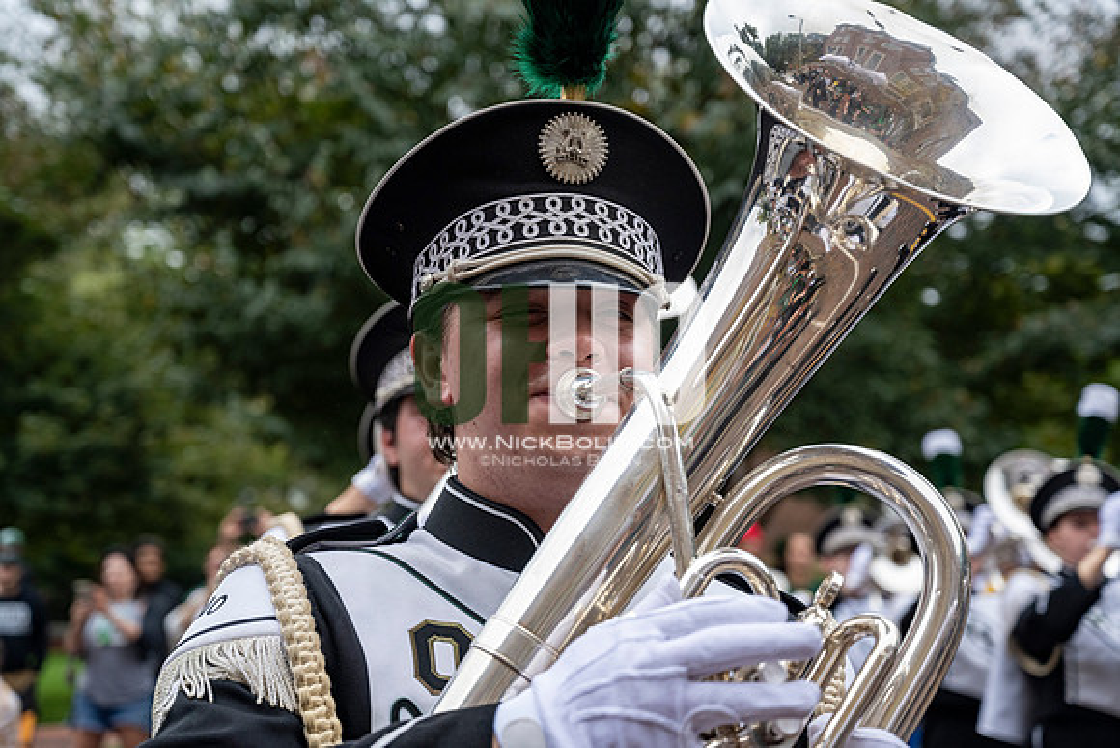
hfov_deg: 36.2
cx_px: 560
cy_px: 374
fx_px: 1711
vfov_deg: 24.6
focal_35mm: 55
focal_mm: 55
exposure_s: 1/1600
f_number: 4
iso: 640
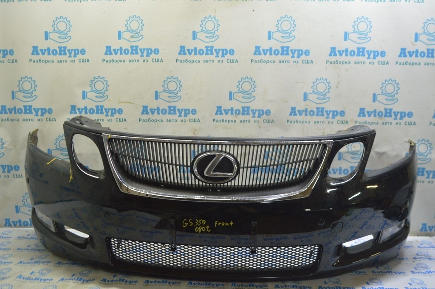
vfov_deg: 43.5
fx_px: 362
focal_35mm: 30
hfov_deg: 62.0
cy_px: 144
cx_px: 218
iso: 400
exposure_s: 1/20
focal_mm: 20
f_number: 5.6
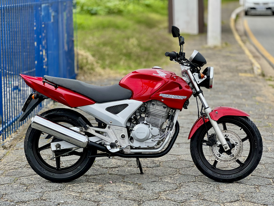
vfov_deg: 15.7
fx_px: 744
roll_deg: +1.7
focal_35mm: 94
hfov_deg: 20.9
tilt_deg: -8.7
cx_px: 133
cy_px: 114
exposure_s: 1/121
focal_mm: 9
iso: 25
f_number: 2.8
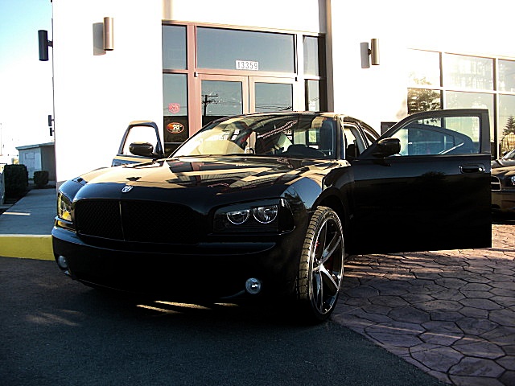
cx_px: 258
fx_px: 536
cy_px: 193
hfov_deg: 51.4
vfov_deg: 39.7
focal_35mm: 36
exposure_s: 1/200
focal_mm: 6.3
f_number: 2.8
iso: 50
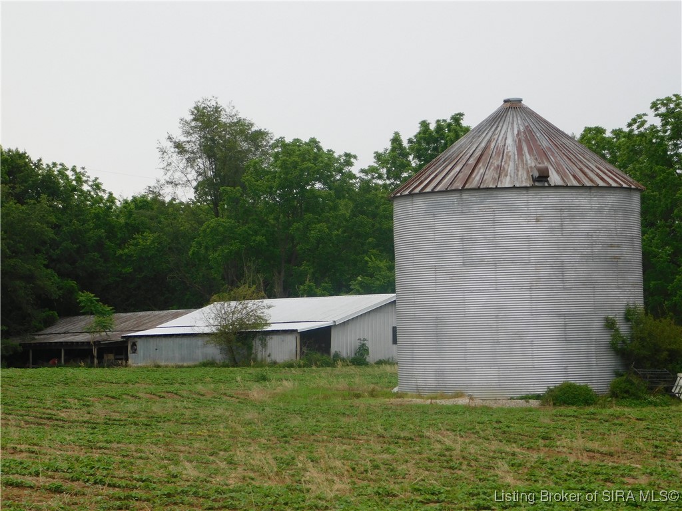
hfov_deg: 21.5
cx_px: 341
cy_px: 256
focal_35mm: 91
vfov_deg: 16.2
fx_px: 1793
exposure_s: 1/60
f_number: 4.5
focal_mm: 16.1
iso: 125
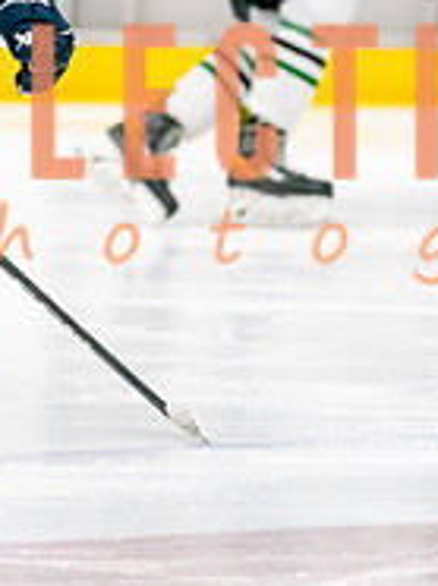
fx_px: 10247
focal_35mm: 606
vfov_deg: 3.3
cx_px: 149
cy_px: 102
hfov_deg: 2.4
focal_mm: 186
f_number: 2.8
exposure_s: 1/1250
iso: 3200
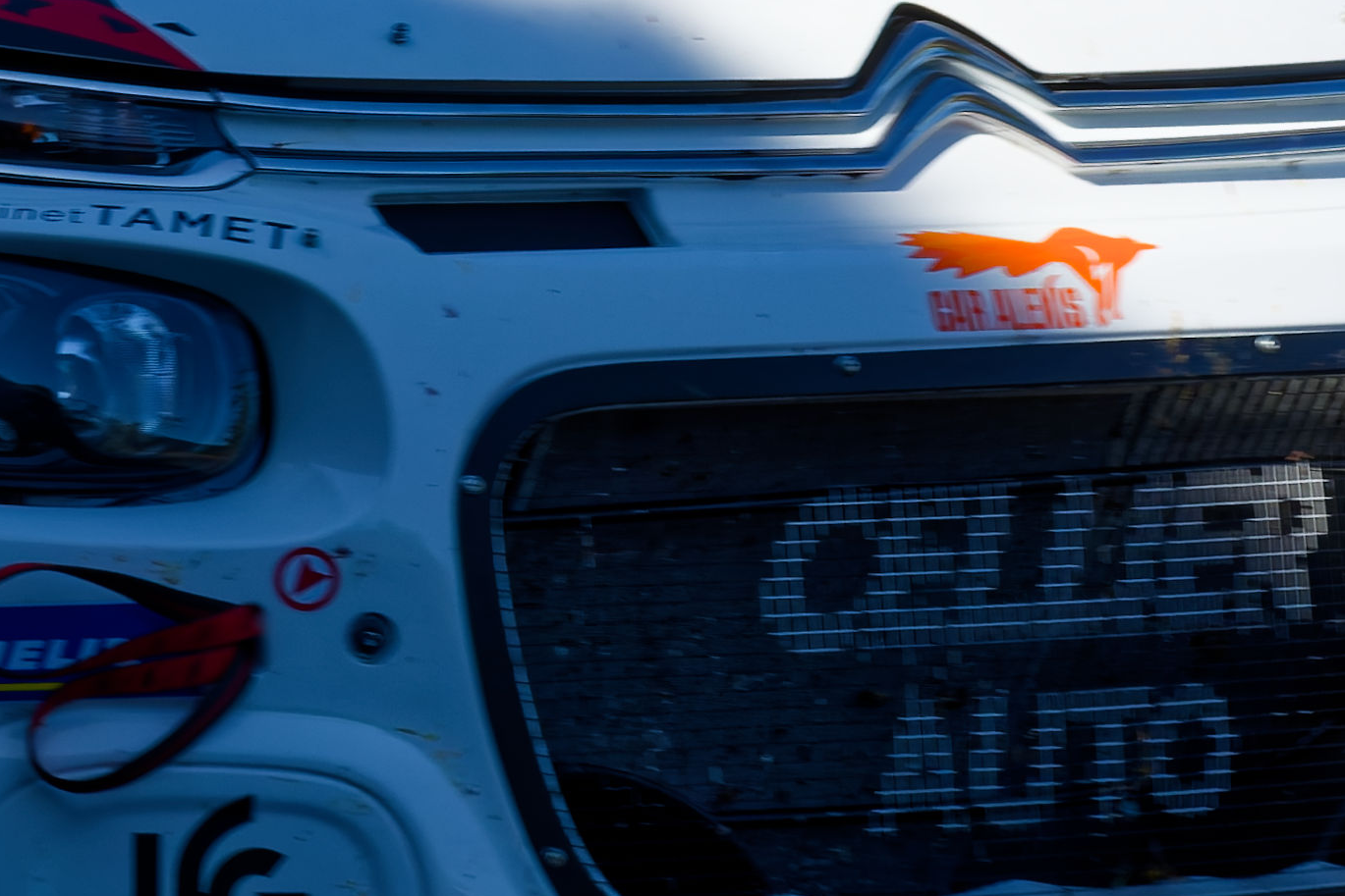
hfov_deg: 7.6
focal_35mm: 270
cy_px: -147
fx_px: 10088
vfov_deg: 5.1
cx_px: 74
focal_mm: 42
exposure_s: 1/500
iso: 400
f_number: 13
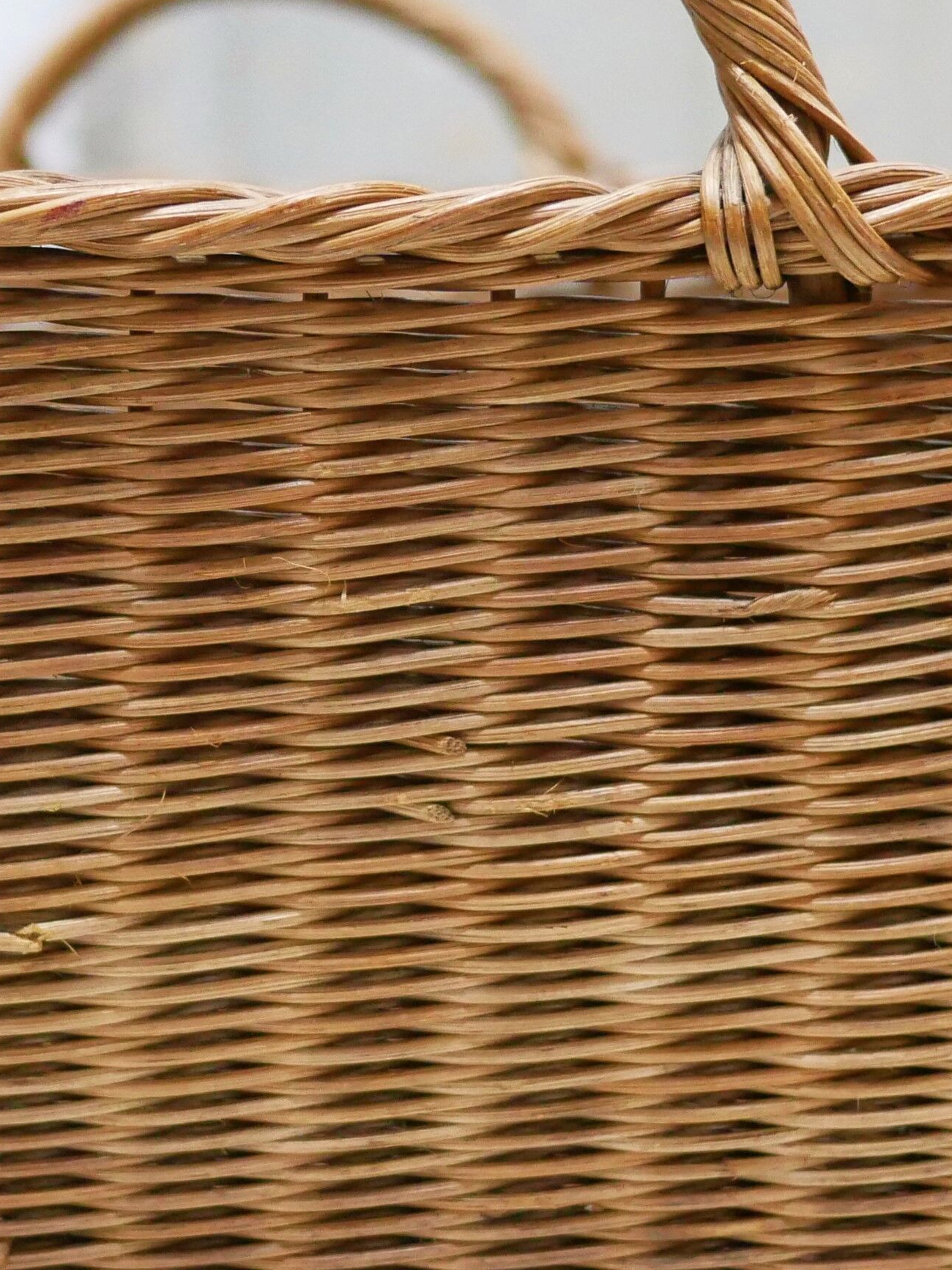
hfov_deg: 13.9
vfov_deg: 18.5
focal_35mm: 106
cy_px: 538
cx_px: 278
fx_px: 3888
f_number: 1.7
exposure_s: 1/60
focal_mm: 20
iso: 2000
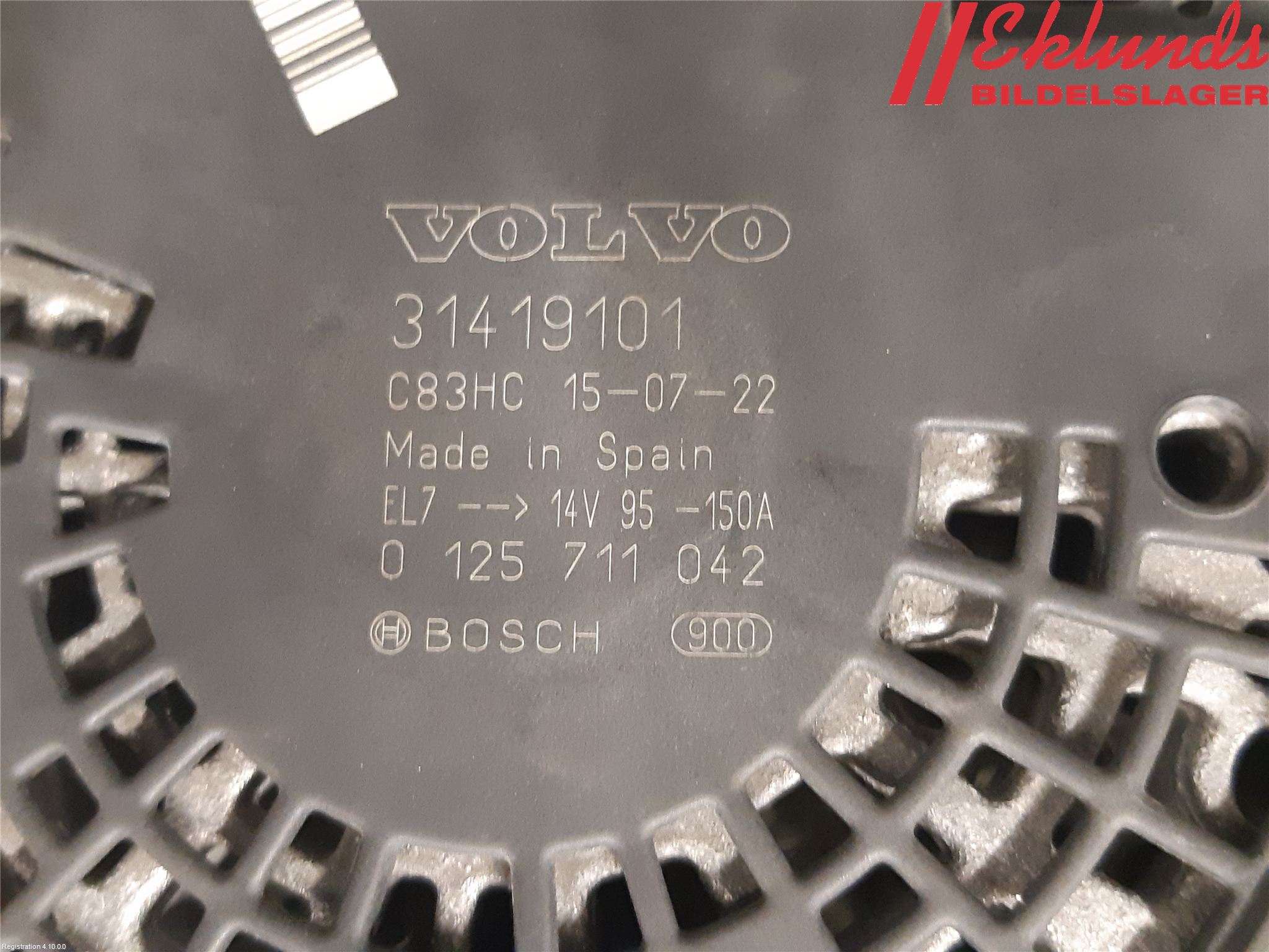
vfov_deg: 53.1
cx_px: 634
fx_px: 953
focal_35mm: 26
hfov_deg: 67.3
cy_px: 476
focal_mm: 3.93
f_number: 1.7
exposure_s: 1/25
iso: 400
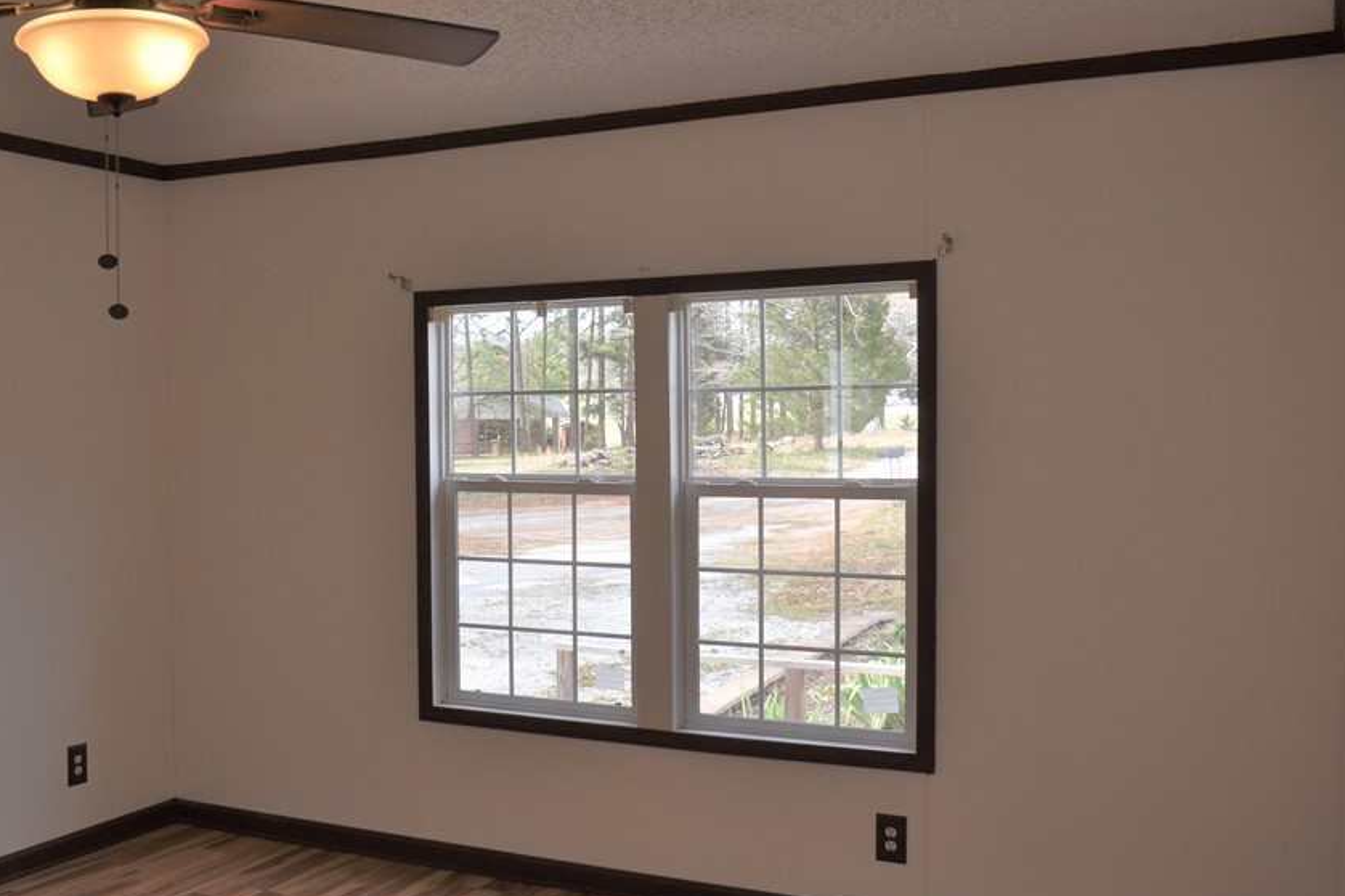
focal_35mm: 35
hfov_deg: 53.9
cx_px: 507
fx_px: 1307
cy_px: 446
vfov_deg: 37.8
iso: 250
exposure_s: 1/250
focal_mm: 18
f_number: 5.6
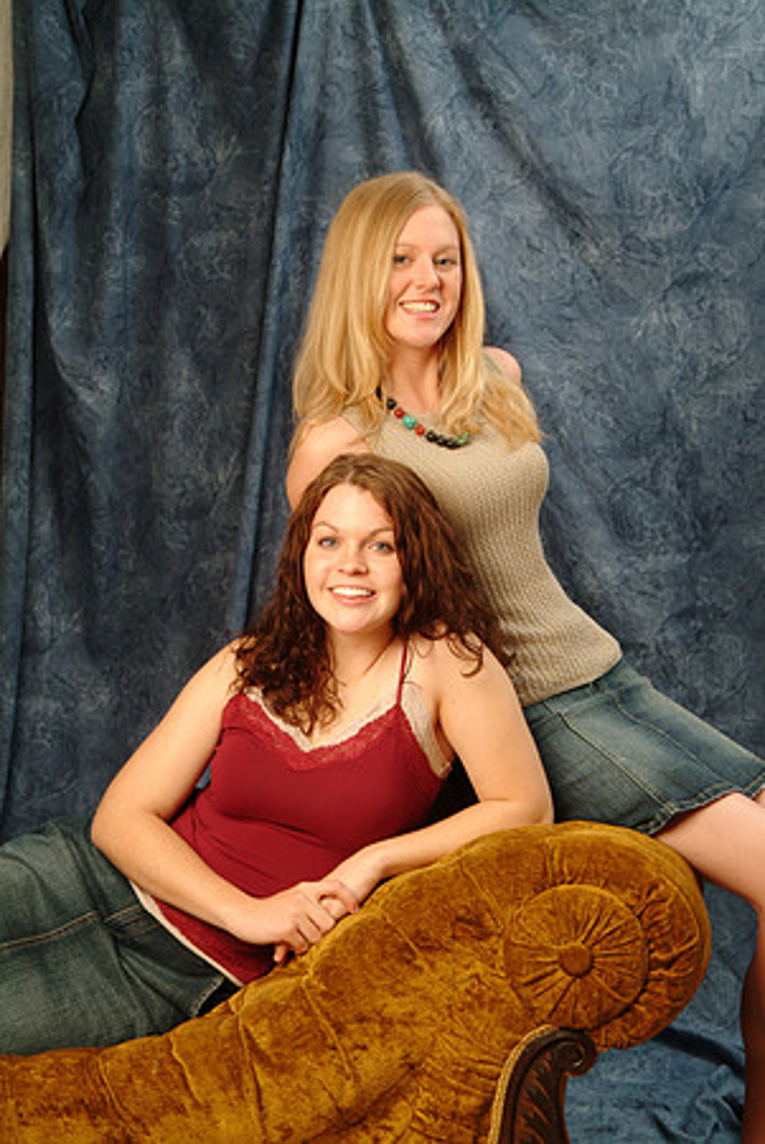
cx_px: 382
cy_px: 572
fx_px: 2576
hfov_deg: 16.9
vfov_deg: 25.0
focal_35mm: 81
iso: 400
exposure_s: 1/125
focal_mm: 54
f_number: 13
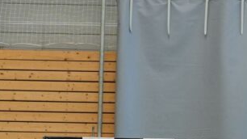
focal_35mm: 152
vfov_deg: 7.6
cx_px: 288
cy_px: 295
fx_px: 995
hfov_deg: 13.8
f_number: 2.8
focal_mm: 37
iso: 2500
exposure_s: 1/800
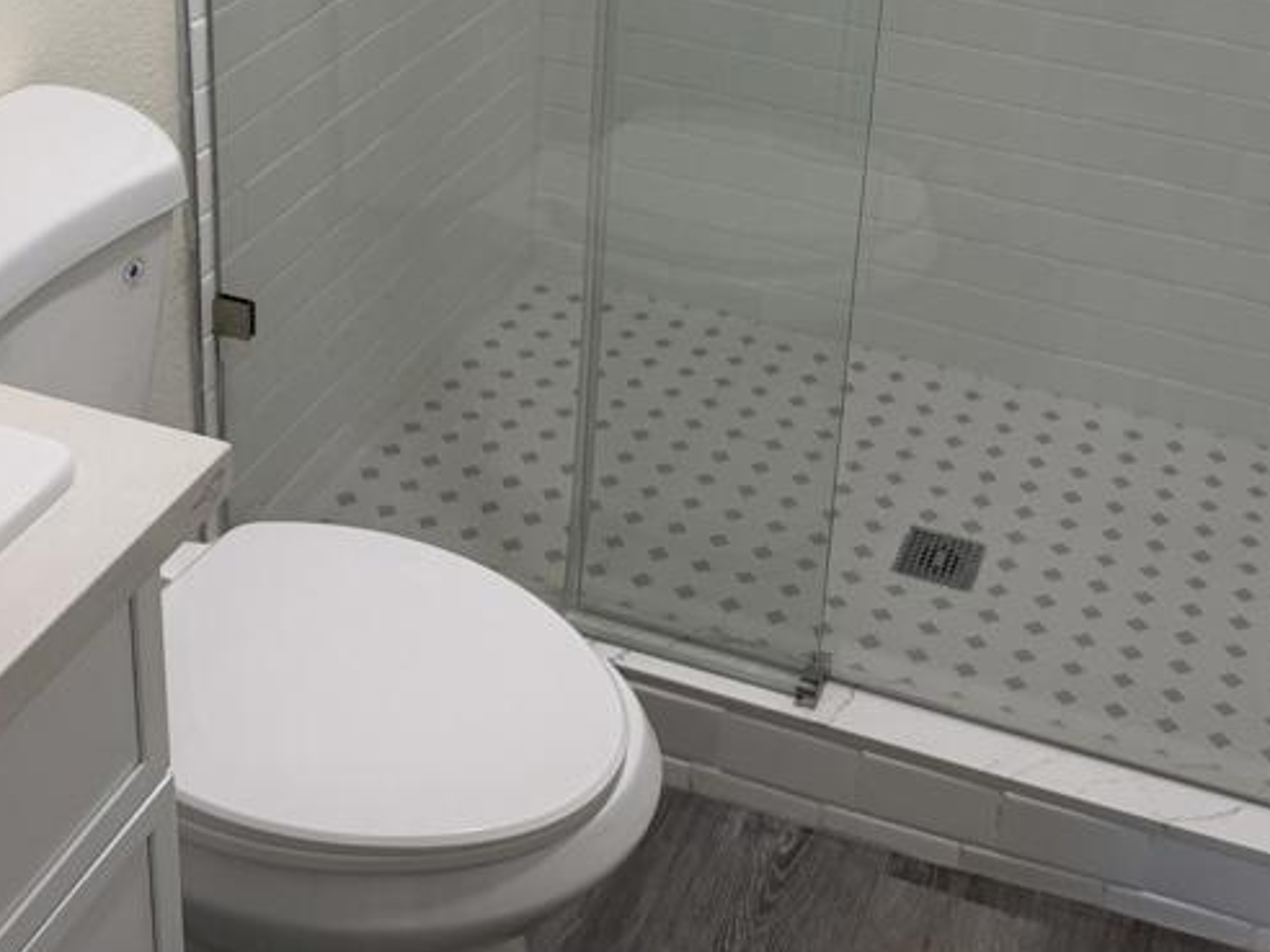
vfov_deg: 27.4
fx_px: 1834
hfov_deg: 38.1
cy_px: -10
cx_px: 731
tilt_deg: -21.8
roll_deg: -4.7
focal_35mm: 50
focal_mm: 6.76
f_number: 1.78
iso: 160
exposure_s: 1/120
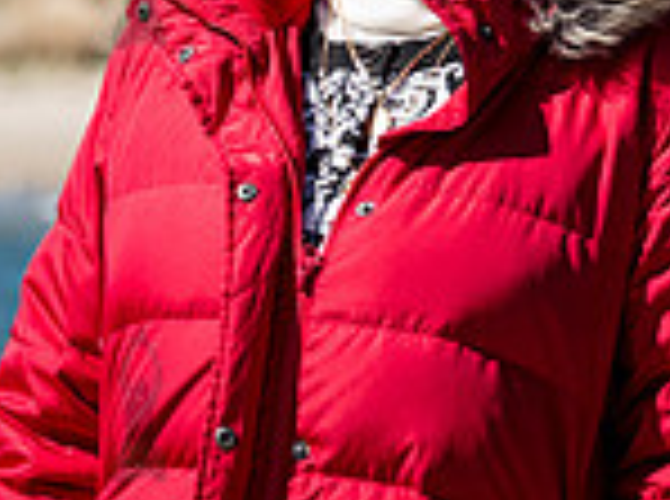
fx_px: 6256
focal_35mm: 324
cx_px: 135
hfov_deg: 6.1
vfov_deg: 4.6
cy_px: -32
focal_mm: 85
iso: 64
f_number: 4
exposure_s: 1/640
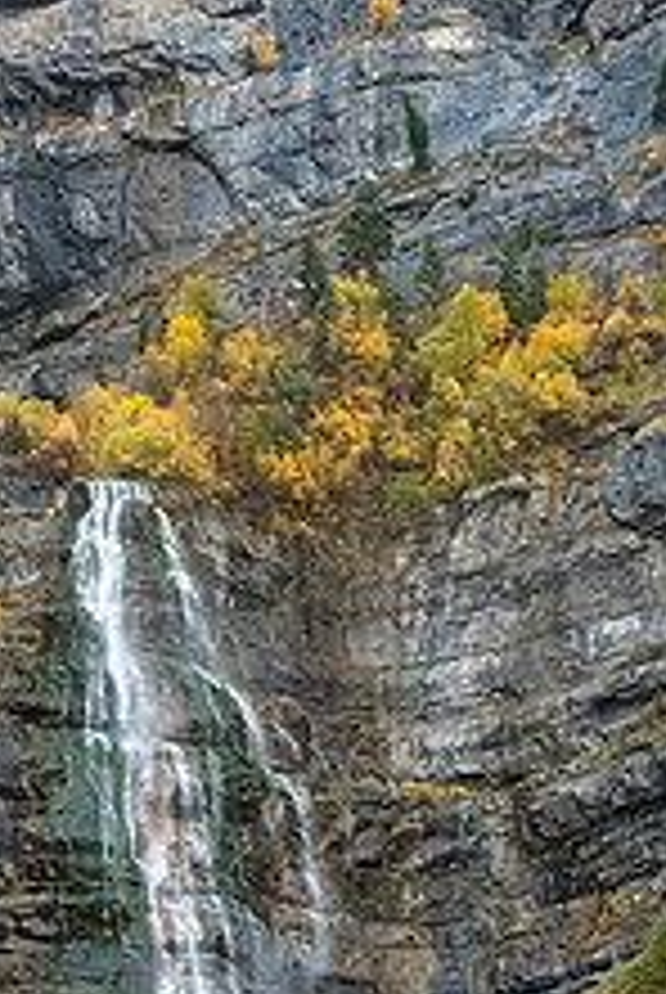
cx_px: 0
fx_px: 3541
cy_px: 463
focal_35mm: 128
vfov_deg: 16.0
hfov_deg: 10.7
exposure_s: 1/80
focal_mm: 42
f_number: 5
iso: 5000
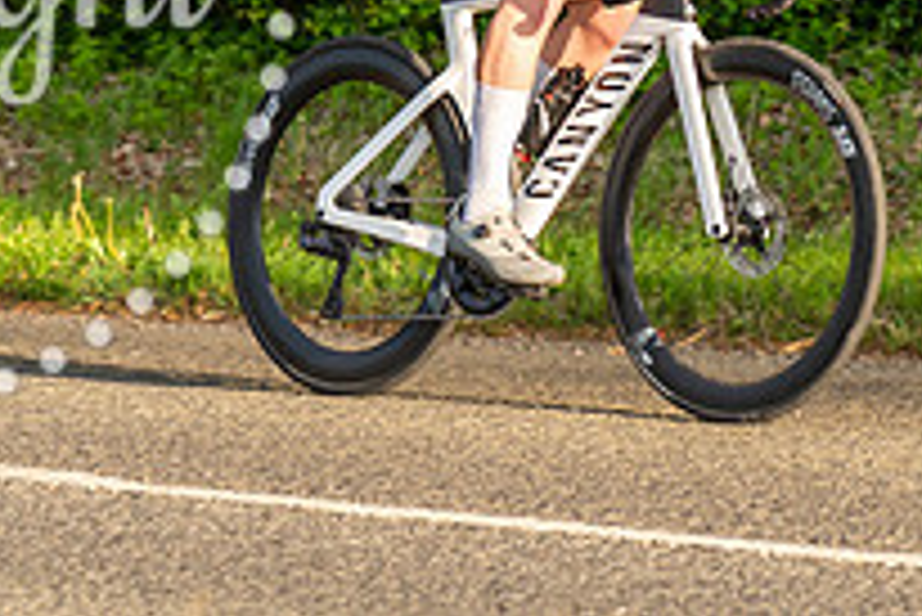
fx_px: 5074
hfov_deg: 10.4
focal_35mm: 198
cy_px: -250
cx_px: 571
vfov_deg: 6.9
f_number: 4
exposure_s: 1/1000
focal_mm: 70
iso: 800
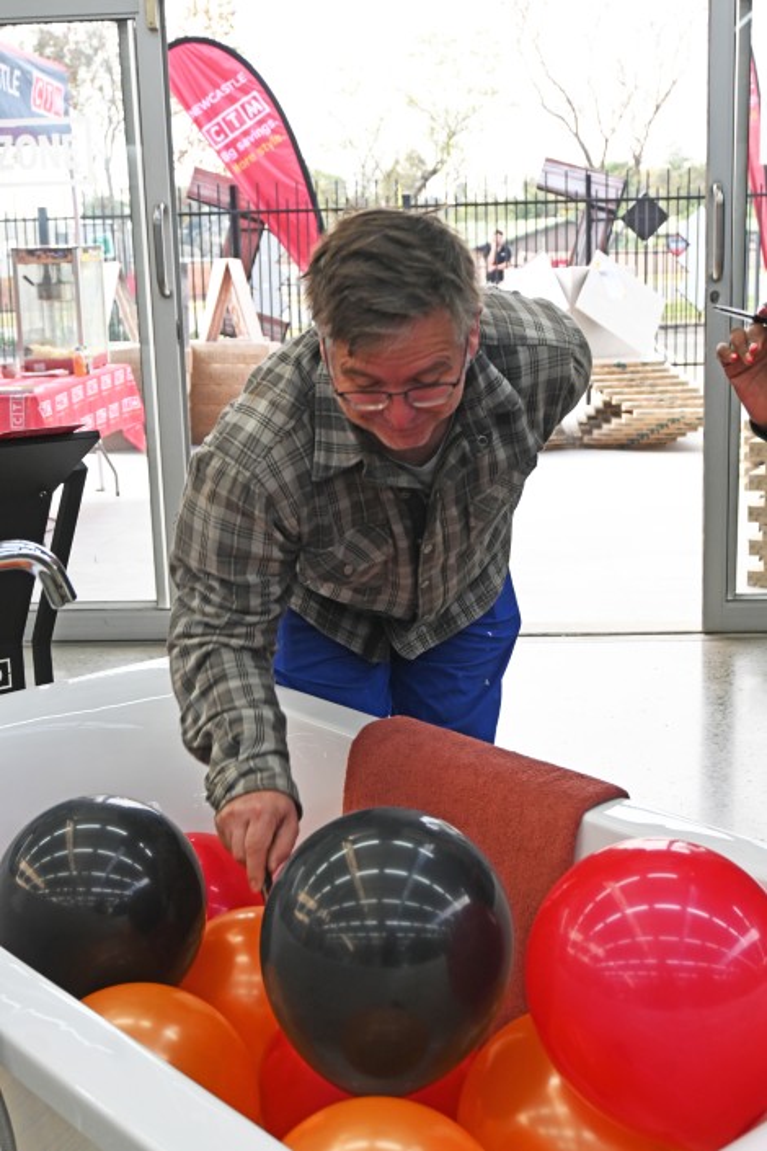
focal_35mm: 46
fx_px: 1462
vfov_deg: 43.0
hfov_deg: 29.4
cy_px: 576
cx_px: 384
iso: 400
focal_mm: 30.5
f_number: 4.8
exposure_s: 1/250
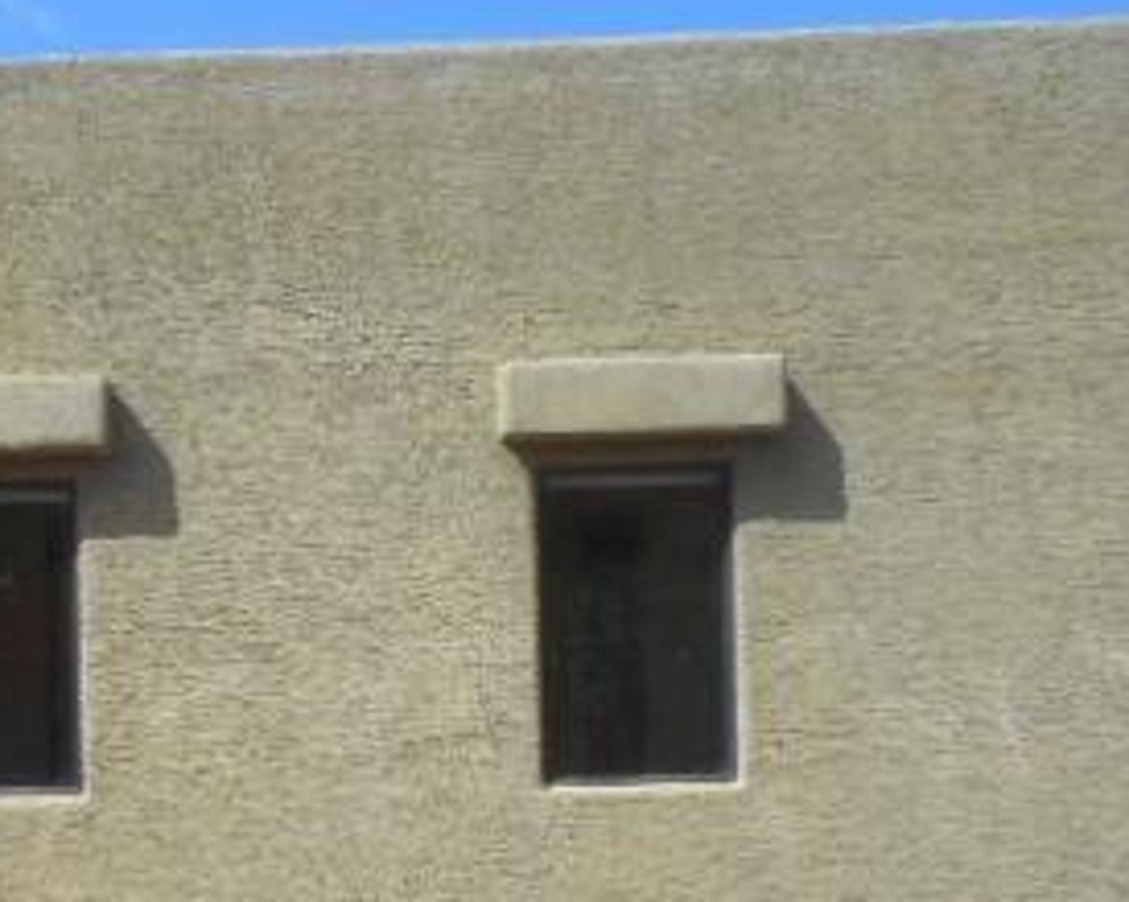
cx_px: 144
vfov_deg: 26.4
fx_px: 1904
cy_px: 638
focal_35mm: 57
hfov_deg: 31.7
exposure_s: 1/800
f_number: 3.7
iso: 80
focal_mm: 4.5
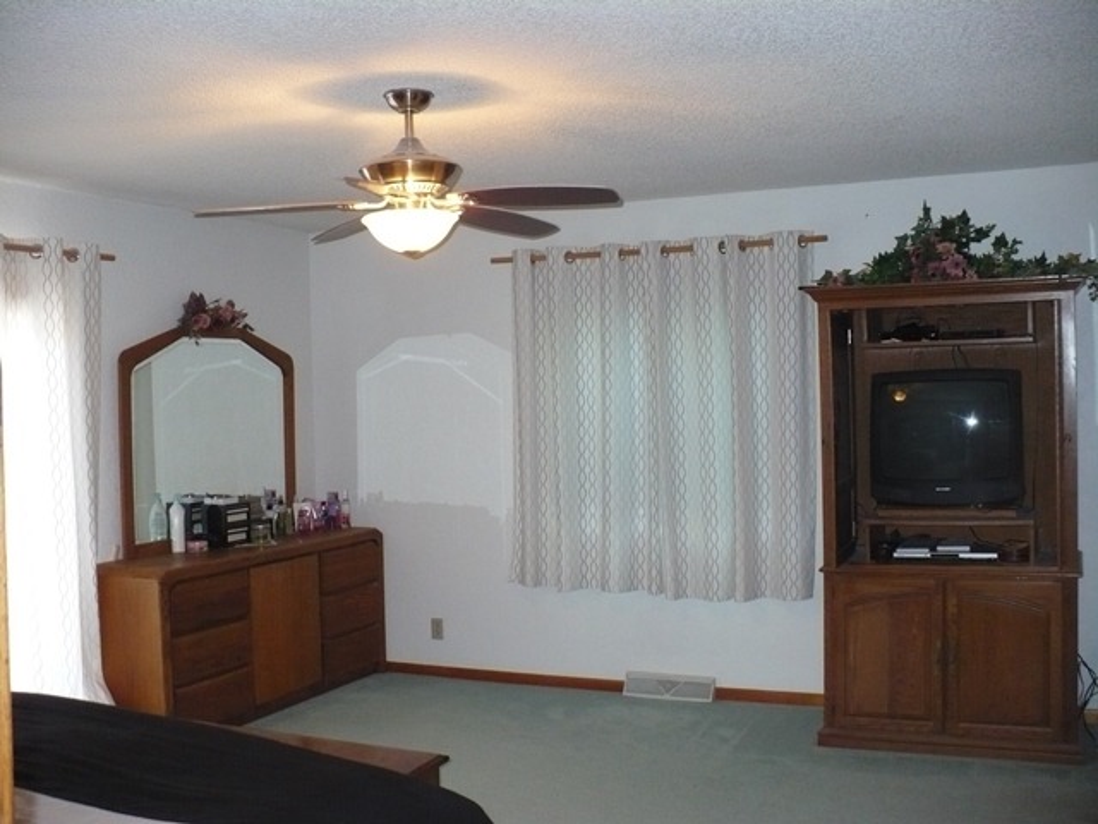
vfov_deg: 38.7
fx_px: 1174
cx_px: 549
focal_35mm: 37
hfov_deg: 50.1
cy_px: 412
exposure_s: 1/30
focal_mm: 6.1
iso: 320
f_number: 2.8
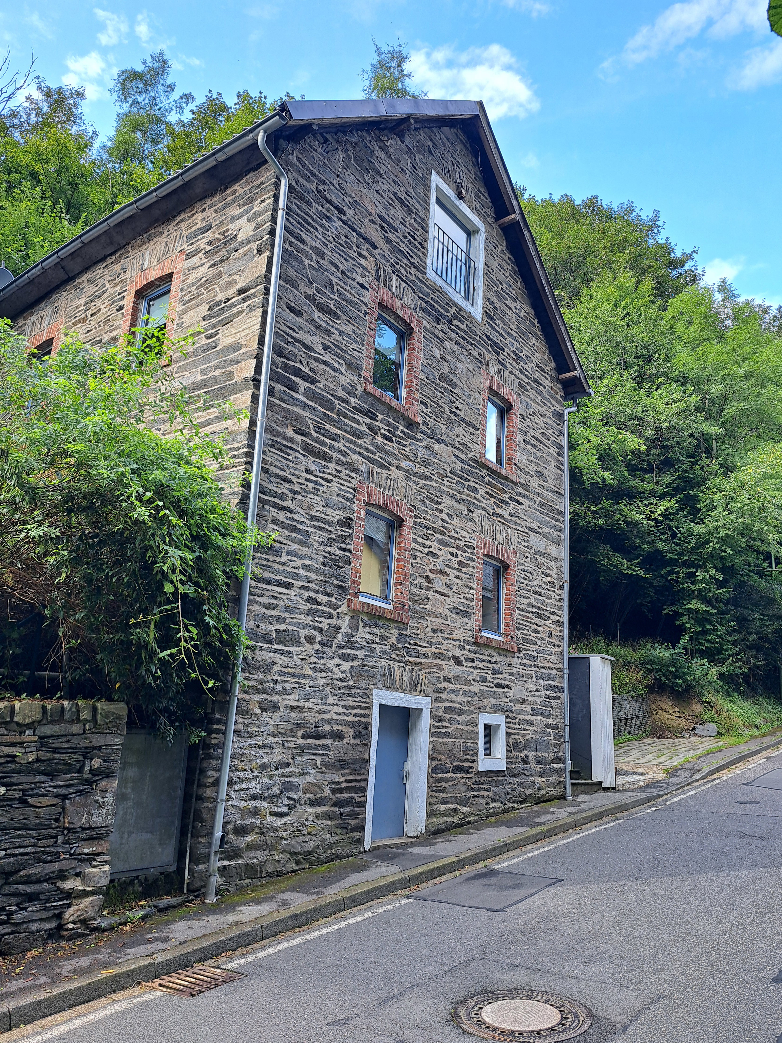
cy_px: 513
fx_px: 753
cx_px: 386
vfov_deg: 69.4
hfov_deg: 54.9
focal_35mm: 25
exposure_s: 1/166
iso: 50
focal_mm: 5.23
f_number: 1.8
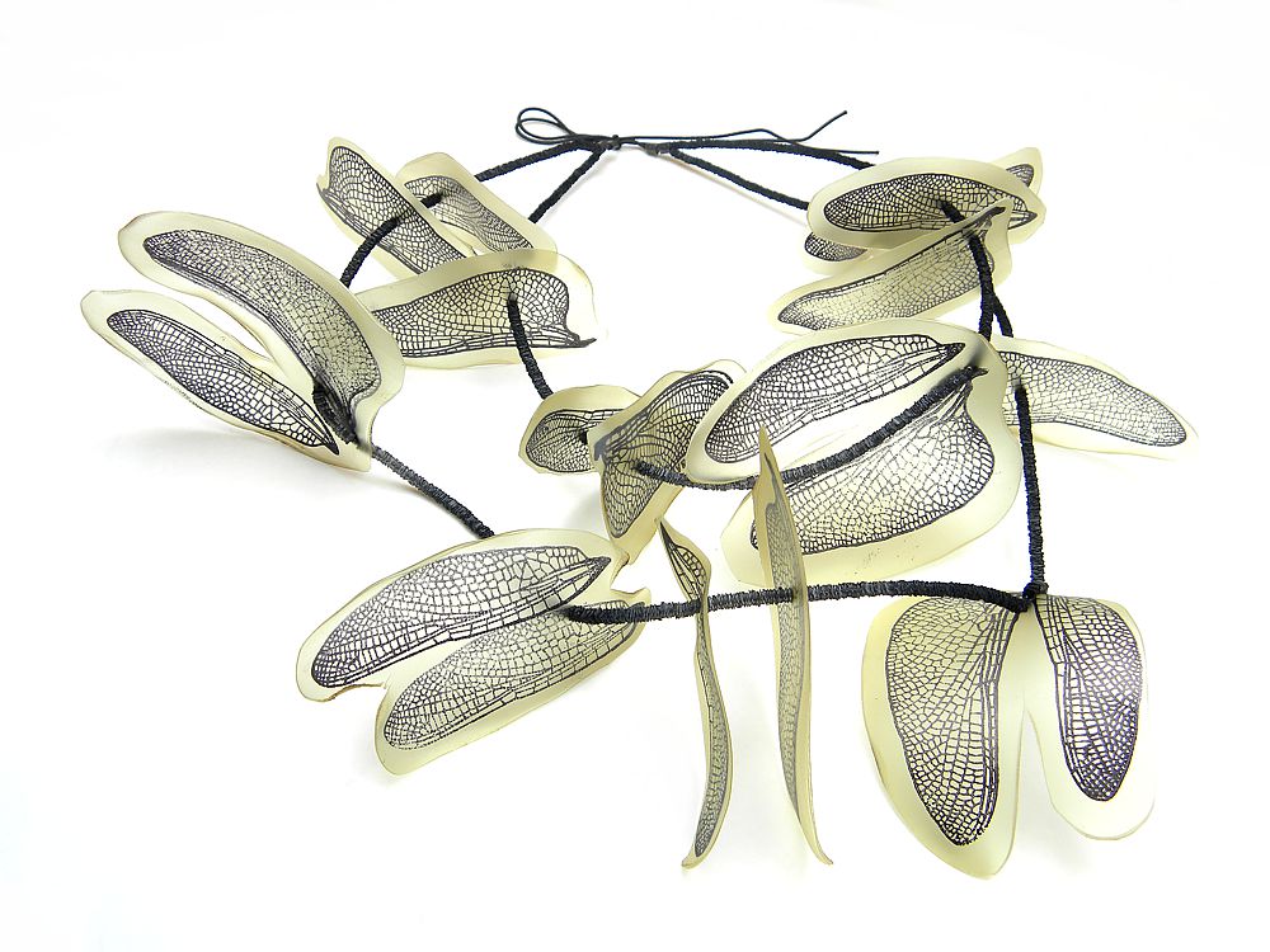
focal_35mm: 29
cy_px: 476
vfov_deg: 48.2
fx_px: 1064
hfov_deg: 61.7
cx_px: 635
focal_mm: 5.2
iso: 64
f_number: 3.5
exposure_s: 1/89.3
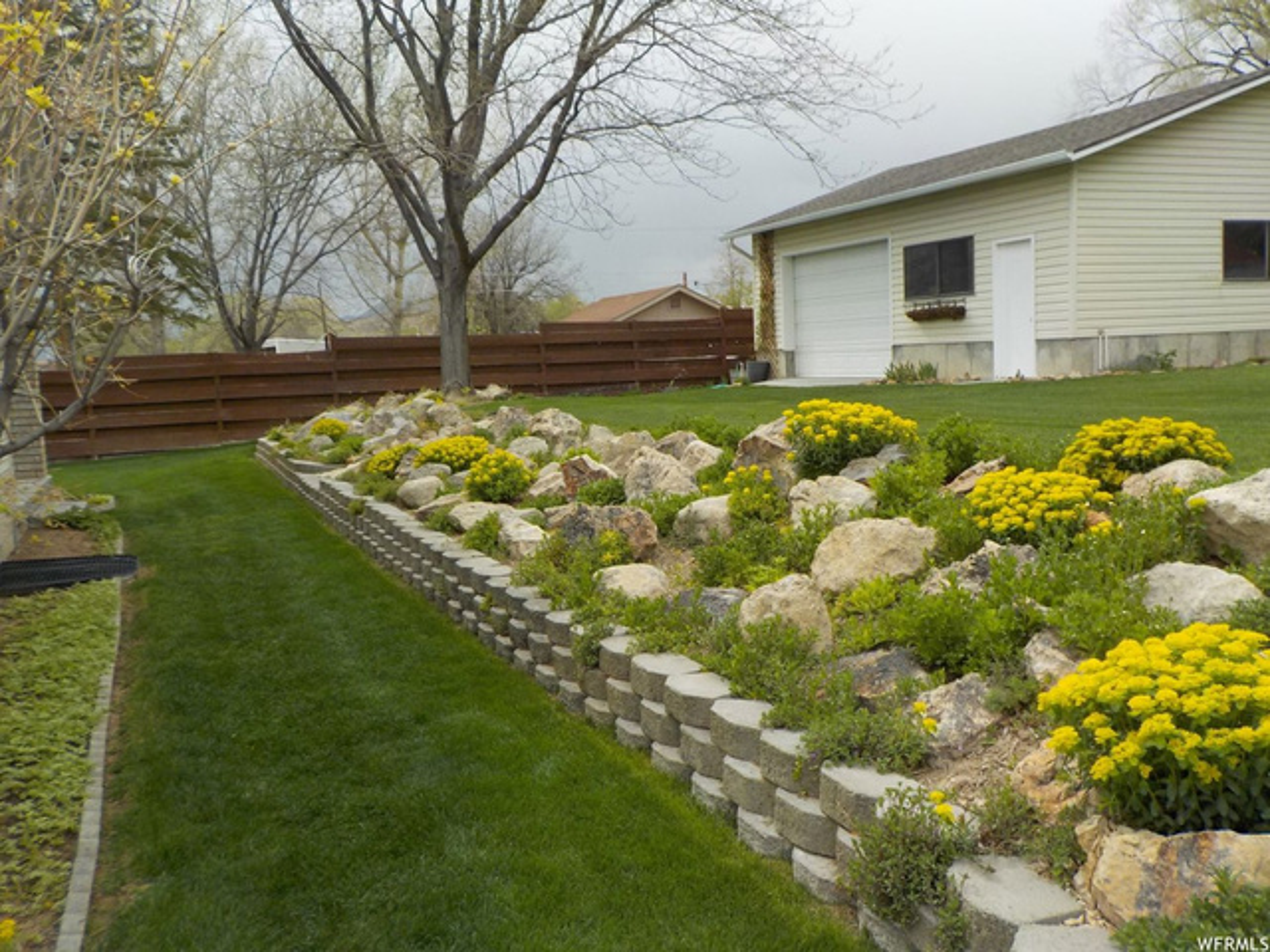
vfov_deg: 46.8
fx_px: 1101
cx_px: 635
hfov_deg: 60.0
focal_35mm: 30
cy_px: 476
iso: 125
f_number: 3.3
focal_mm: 4.1
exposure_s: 1/640
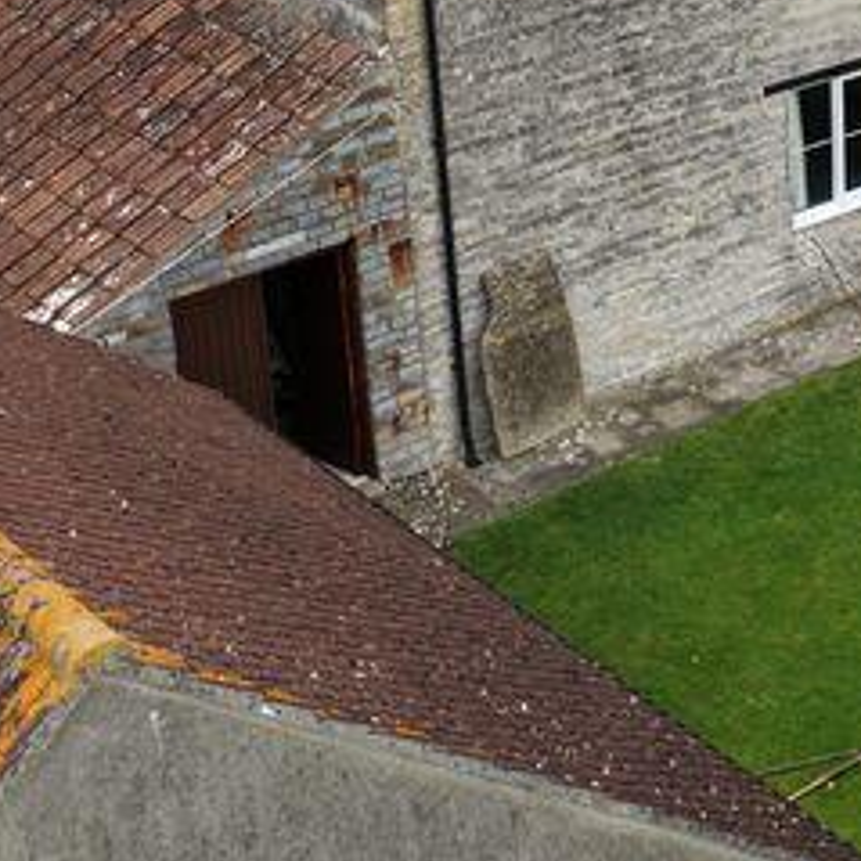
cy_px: -326
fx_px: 2870
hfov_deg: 15.4
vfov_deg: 16.0
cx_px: 1376
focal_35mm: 102
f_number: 2.8
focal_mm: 14.45
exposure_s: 1/240
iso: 125
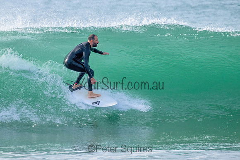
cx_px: 108
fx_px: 7340
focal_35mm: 1101
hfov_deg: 1.9
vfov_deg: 1.2
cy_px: 58
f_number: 11
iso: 2200
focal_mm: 800
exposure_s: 1/1600
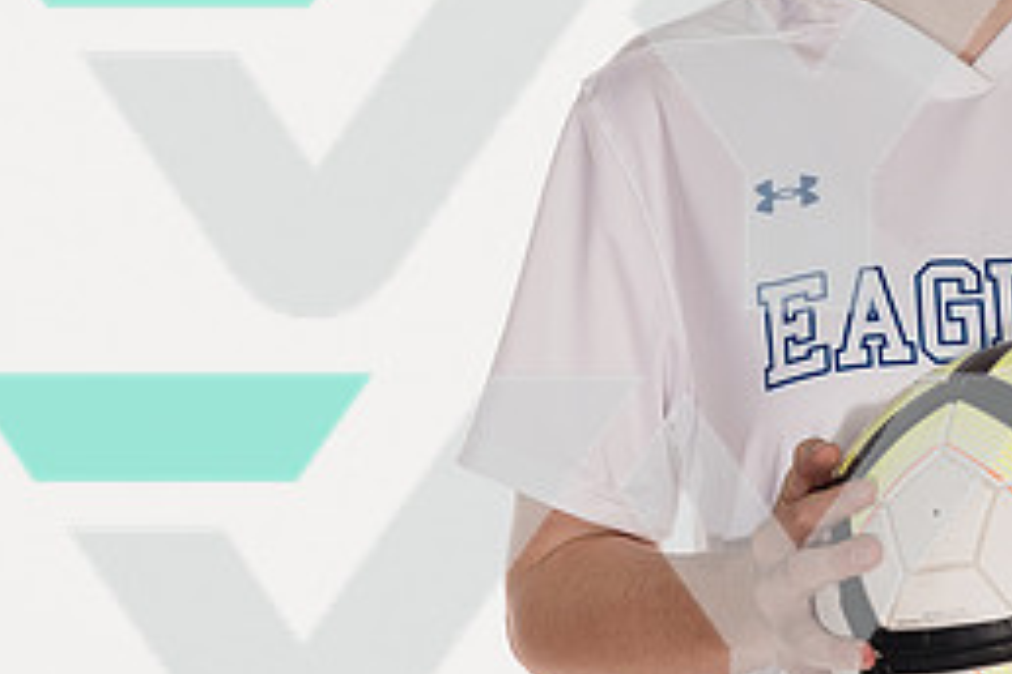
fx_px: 4216
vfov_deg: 9.1
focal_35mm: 150
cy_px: 93
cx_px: 961
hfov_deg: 13.5
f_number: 5.6
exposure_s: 1/250
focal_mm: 61
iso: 400
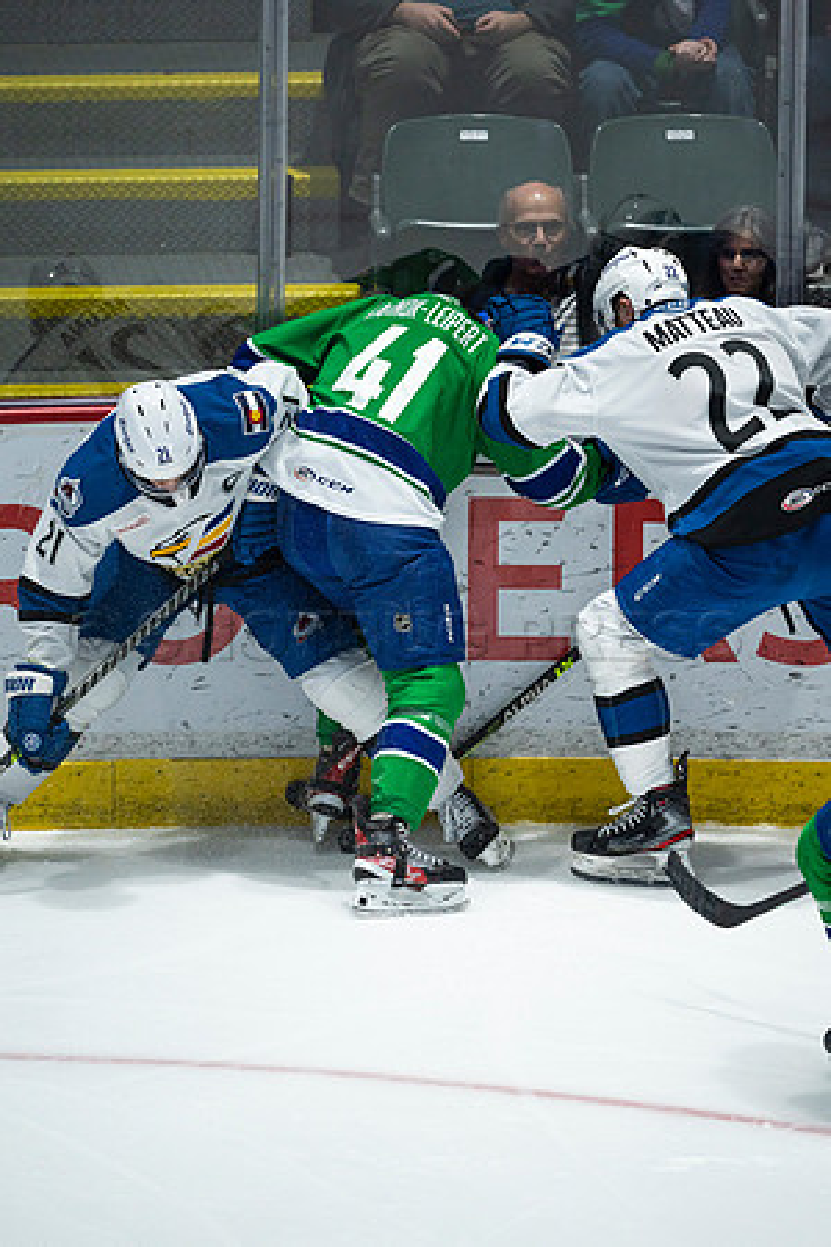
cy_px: 624
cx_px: 416
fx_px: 20773
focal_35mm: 600
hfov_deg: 2.3
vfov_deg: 3.4
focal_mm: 600
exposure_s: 1/1000
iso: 2000
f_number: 4
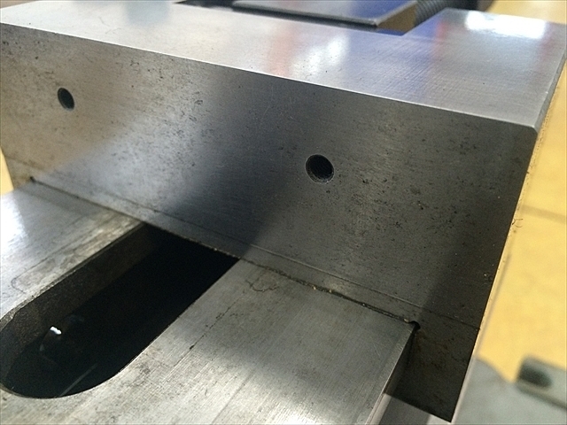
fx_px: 475
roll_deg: -1.1
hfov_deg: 61.7
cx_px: 284
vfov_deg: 48.2
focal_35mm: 29
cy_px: 212
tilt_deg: -32.1
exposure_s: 1/30
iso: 200
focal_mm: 4.15
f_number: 2.2
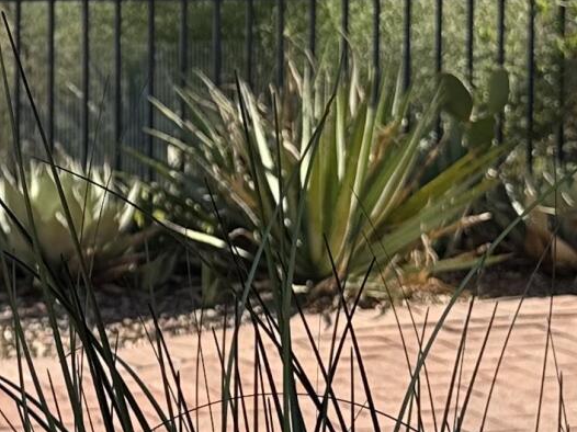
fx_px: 2283
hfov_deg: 14.1
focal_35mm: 137
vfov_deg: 10.7
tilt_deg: -3.6
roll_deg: -1.1
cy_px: 3
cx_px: -76
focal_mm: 6.86
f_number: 1.78
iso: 80
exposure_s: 1/1289
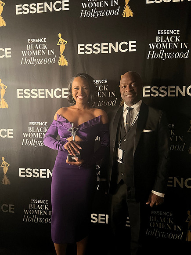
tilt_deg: -2.4
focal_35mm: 26
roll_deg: -2.2
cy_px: 128
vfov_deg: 67.3
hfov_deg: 53.1
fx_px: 191
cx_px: 96
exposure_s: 1/30
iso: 1000
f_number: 1.5
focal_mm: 5.7
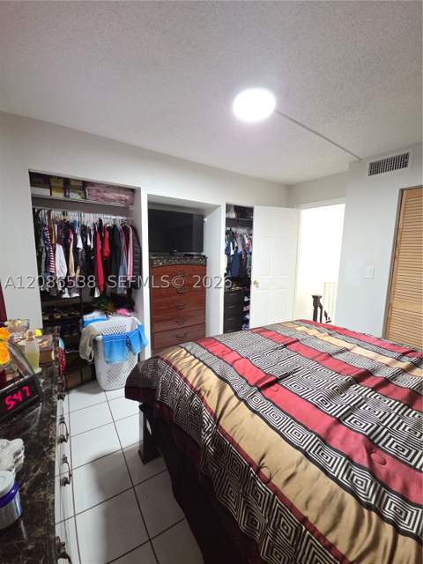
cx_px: 212
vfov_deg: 106.2
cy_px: 282
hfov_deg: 89.9
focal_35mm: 13
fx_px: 212
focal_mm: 2.2
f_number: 2.2
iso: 1250
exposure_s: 1/60
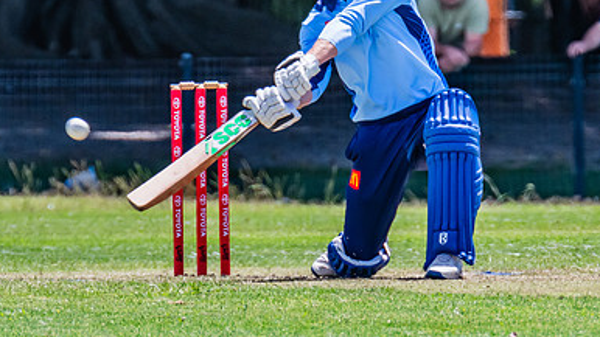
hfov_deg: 1.4
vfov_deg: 0.8
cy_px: 93
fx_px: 23845
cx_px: 352
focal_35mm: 1499
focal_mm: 600
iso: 800
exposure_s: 1/1000
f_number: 10
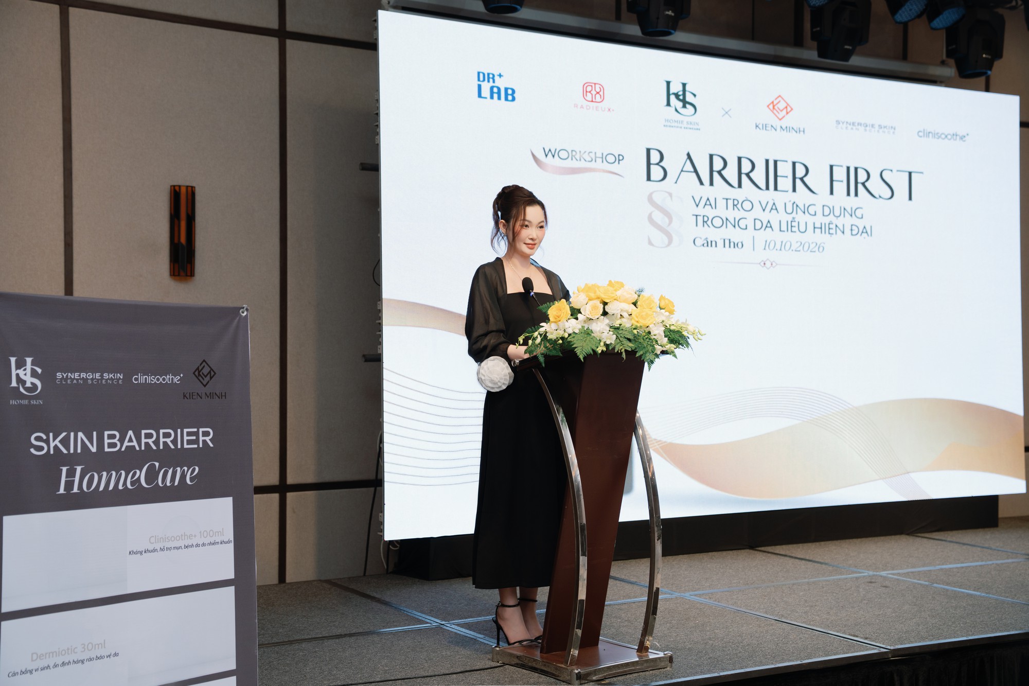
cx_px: 514
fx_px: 1343
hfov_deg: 41.9
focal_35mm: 47
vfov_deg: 28.6
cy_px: 343
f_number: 3.5
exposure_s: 1/125
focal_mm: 47
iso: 320
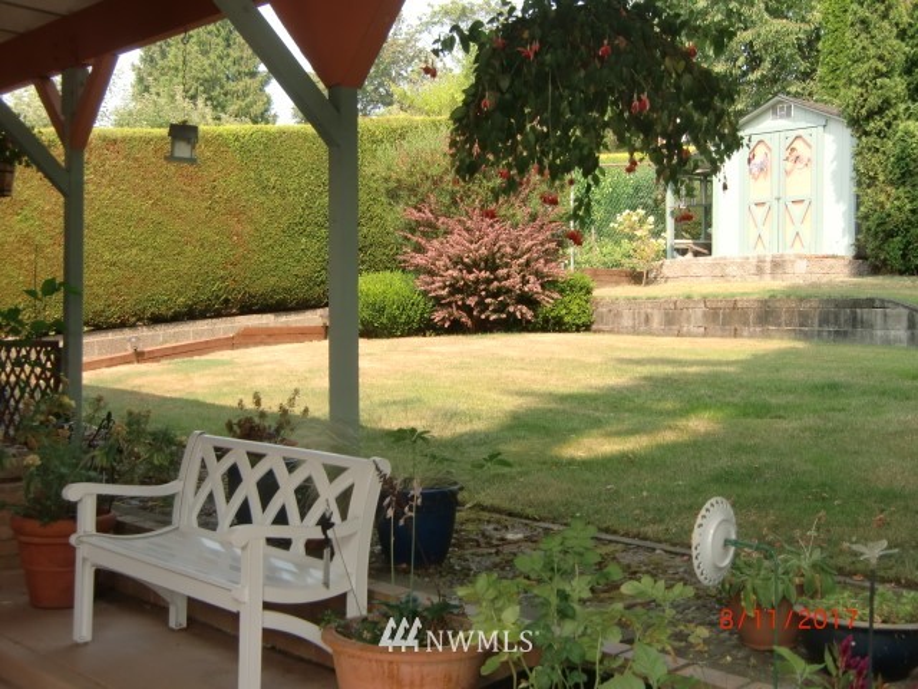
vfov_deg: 30.9
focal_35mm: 47
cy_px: 344
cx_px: 459
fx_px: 1246
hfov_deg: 40.4
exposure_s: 1/160
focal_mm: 8.4
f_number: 4
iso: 64
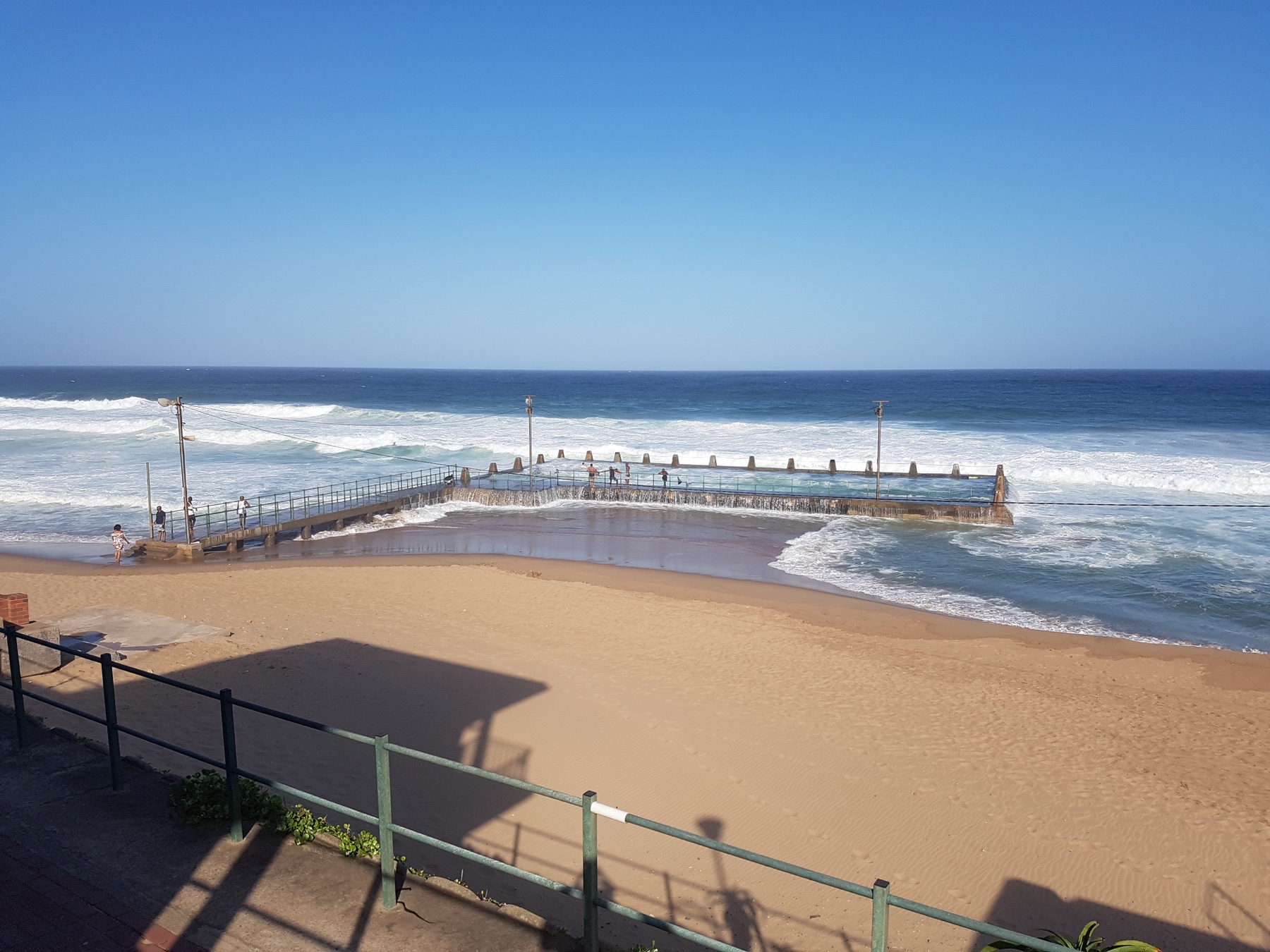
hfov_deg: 67.3
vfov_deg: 53.1
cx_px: 635
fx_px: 954
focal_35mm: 26
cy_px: 476
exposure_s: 1/3264
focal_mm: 4.2
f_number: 1.7
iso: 50
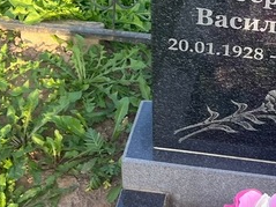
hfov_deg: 22.1
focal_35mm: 87
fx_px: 693
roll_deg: -0.4
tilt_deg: -28.8
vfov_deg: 16.1
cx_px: 241
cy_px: -57
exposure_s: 1/366
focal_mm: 5.7
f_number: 1.5
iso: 50
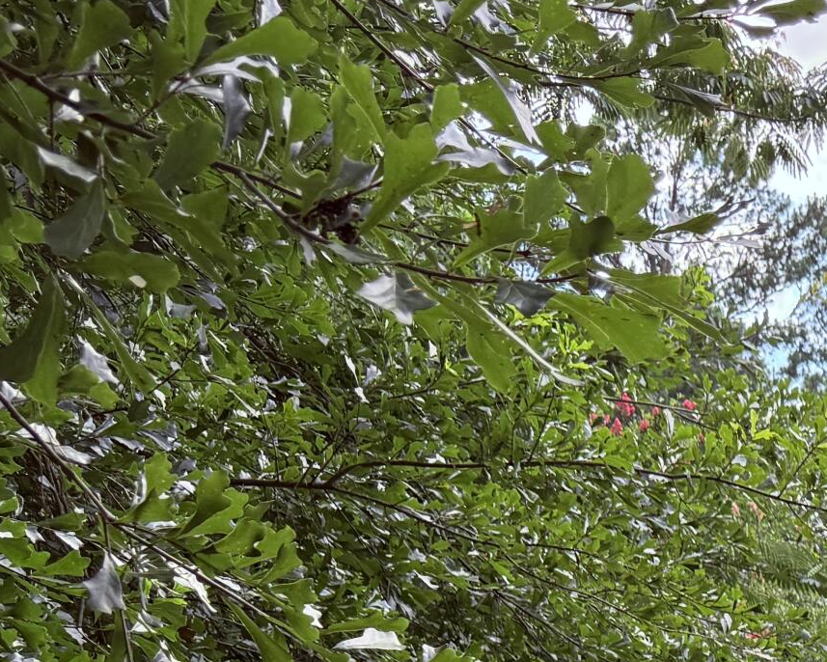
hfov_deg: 20.8
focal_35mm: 82
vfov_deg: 16.6
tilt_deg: -2.0
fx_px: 2007
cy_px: 1071
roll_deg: -1.1
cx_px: 1129
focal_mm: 6.76
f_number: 1.78
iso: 100
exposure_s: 1/443
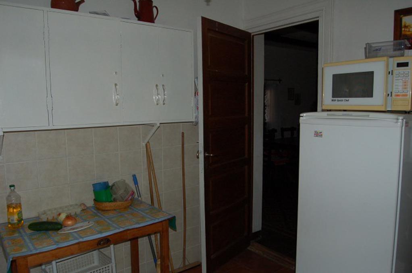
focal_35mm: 27
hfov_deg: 67.5
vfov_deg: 47.8
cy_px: 136
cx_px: 206
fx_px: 309
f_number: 7.1
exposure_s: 1/60
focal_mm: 18
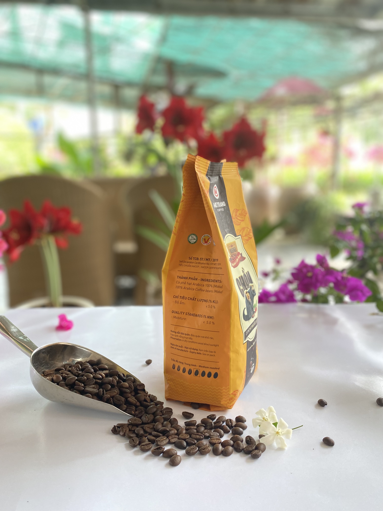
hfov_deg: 53.1
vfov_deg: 67.3
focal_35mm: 26
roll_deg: -0.5
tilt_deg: -11.0
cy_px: 256
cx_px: 192
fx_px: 384
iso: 160
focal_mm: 4.25
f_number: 1.8
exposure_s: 1/60
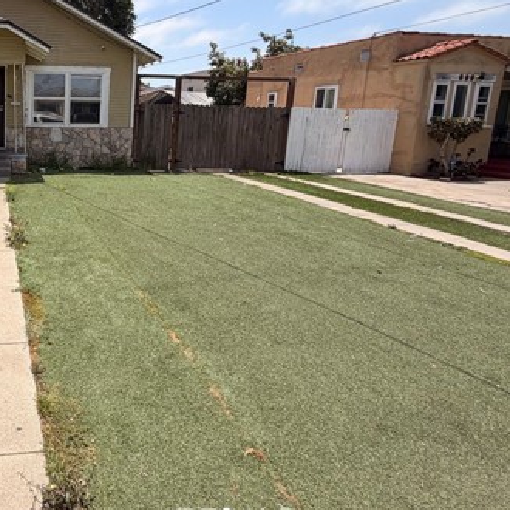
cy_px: 173
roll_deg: -2.3
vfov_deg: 63.5
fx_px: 400
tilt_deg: -4.9
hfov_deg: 55.3
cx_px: 40
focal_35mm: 24
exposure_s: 1/942
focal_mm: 2.22
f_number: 2.2
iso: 20
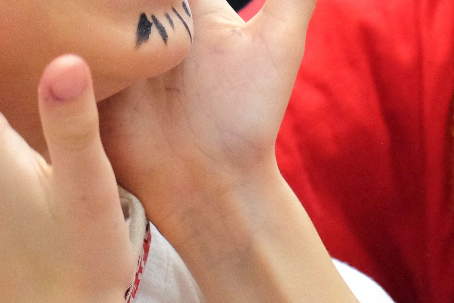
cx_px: 195
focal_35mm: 195
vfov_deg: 7.0
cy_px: -82
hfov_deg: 10.5
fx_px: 2459
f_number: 4
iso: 1600
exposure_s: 1/250
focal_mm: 35
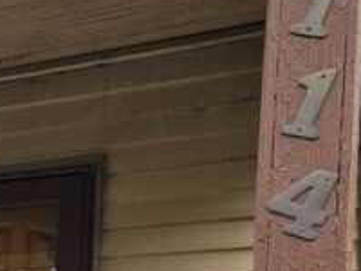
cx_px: -171
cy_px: 403
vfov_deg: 14.9
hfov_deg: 18.9
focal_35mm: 92
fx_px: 959
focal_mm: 5.4
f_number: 1.8
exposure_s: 1/193
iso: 25
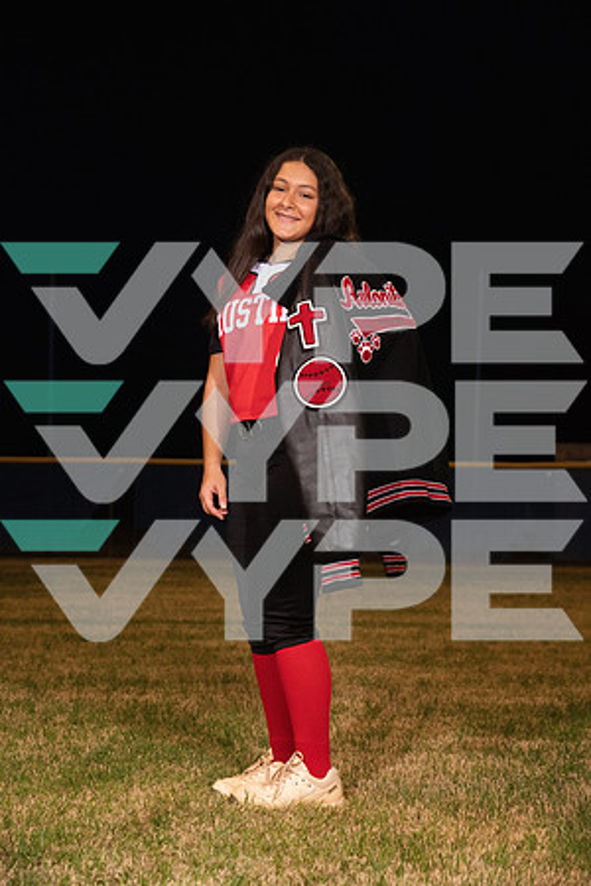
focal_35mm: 65
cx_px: 296
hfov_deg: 20.9
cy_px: 443
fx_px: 1600
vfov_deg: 31.0
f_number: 6.3
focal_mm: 65
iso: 1250
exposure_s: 1/400
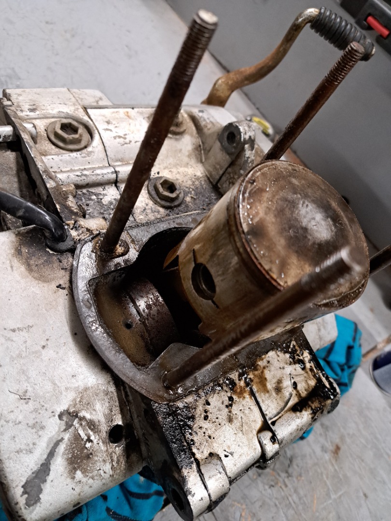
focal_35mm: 24
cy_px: 260
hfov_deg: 56.8
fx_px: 361
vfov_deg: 71.6
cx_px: 196
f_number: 1.8
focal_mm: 5.23
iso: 400
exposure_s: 1/50
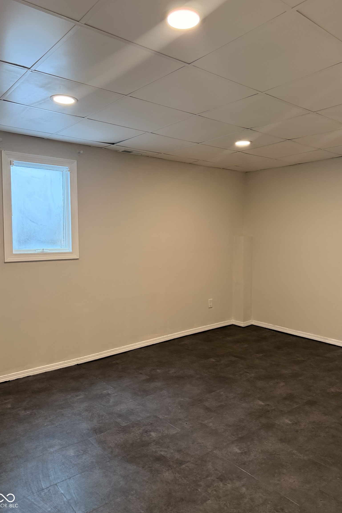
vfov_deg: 71.5
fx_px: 356
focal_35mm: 25
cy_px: 256
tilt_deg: -3.6
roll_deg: +0.0
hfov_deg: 51.3
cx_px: 178
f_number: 1.78
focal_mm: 6.76
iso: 200
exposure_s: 1/120
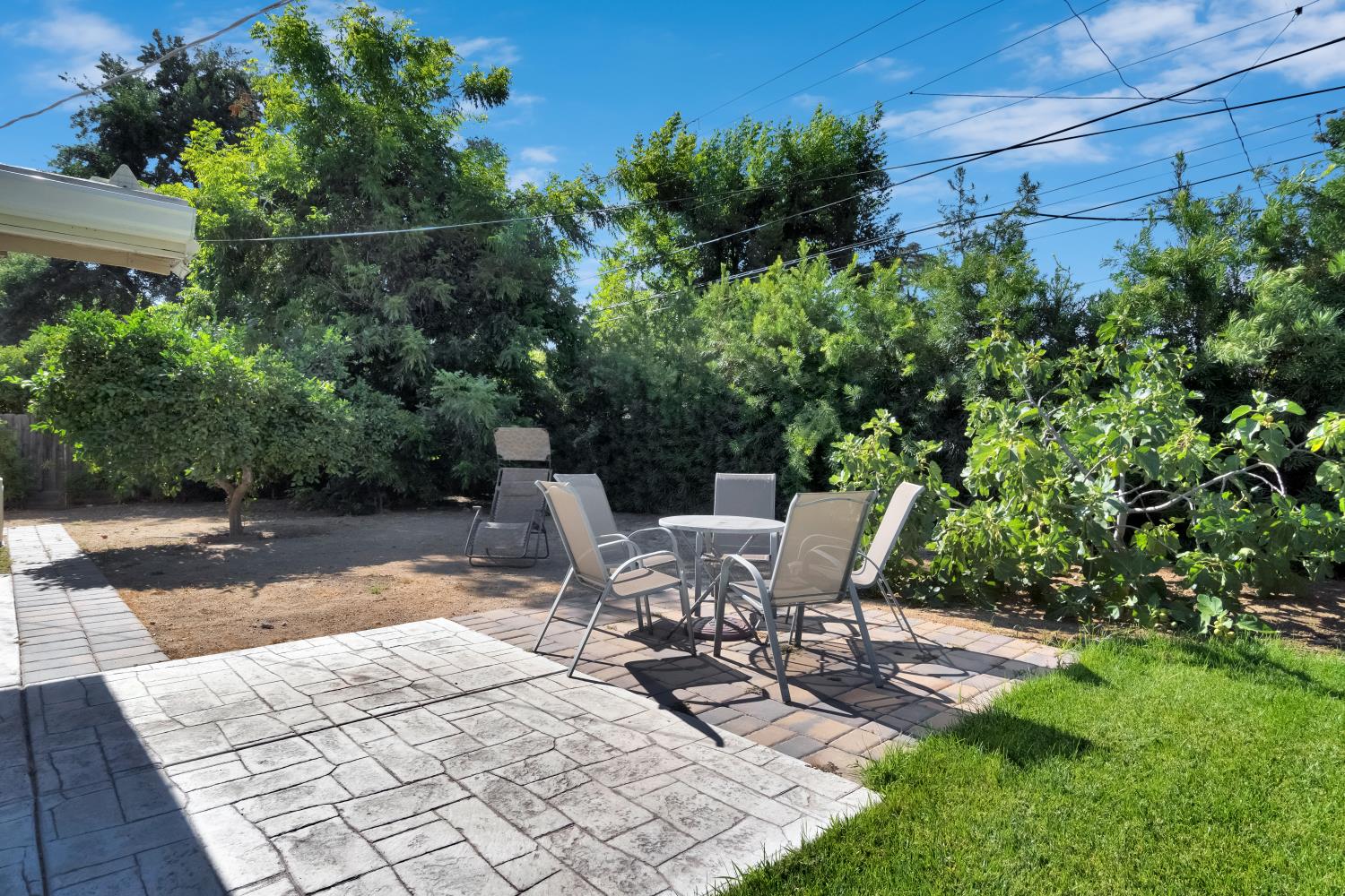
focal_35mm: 20
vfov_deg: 63.2
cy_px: 448
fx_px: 728
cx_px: 672
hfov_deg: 85.4
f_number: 8
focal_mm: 13
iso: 400
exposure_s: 1/1000
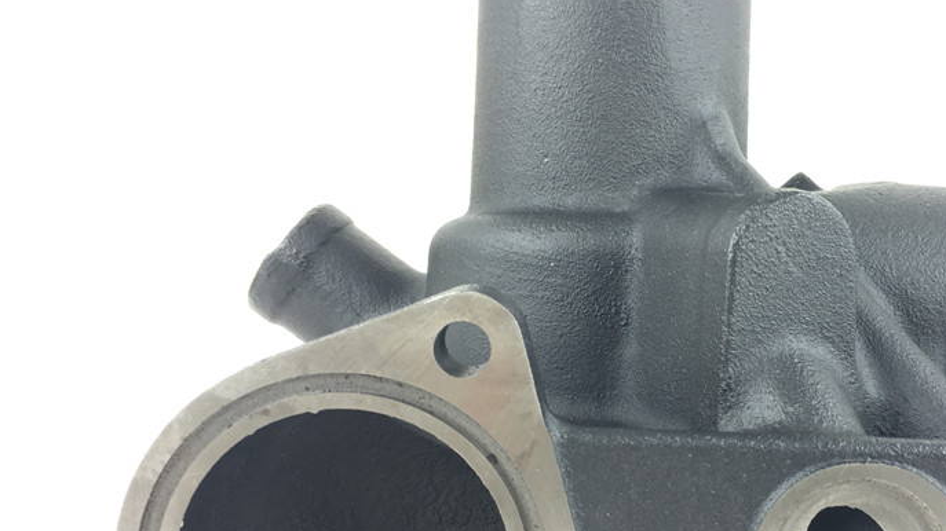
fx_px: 1154
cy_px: 325
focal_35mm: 46
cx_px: 639
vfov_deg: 25.9
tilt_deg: -15.1
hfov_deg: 43.9
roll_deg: +0.7
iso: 32
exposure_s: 1/33
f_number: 2.2
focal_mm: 4.15
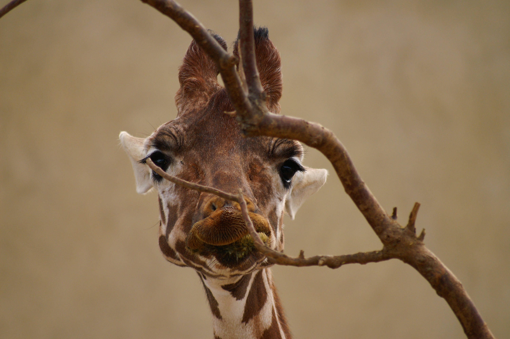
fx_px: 6369
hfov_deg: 4.6
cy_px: 170
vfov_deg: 3.0
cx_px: 255
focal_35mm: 450
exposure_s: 1/640
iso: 400
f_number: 5.6
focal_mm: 300
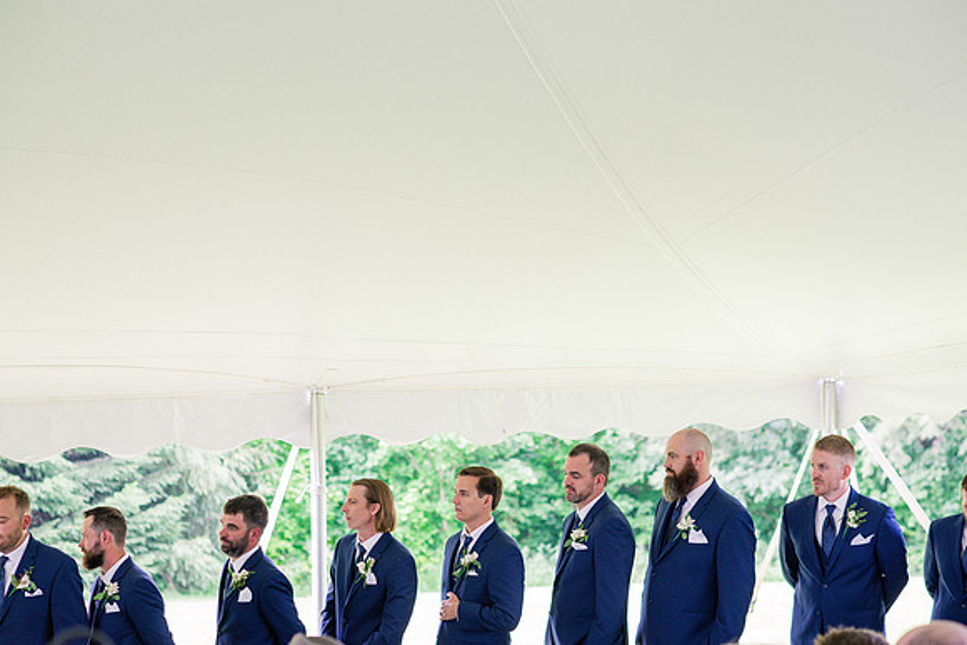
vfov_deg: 16.1
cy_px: 322
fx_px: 2284
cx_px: 484
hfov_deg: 23.9
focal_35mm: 85
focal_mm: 85
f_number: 3.2
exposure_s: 1/250
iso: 500
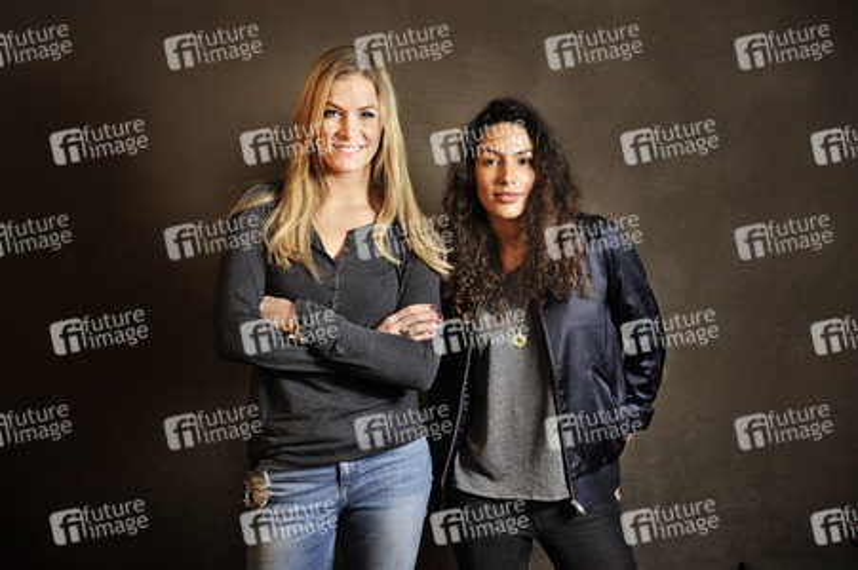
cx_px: 429
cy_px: 285
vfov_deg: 23.3
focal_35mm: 58
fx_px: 1381
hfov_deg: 34.5
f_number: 2.8
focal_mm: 58
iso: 800
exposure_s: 1/60
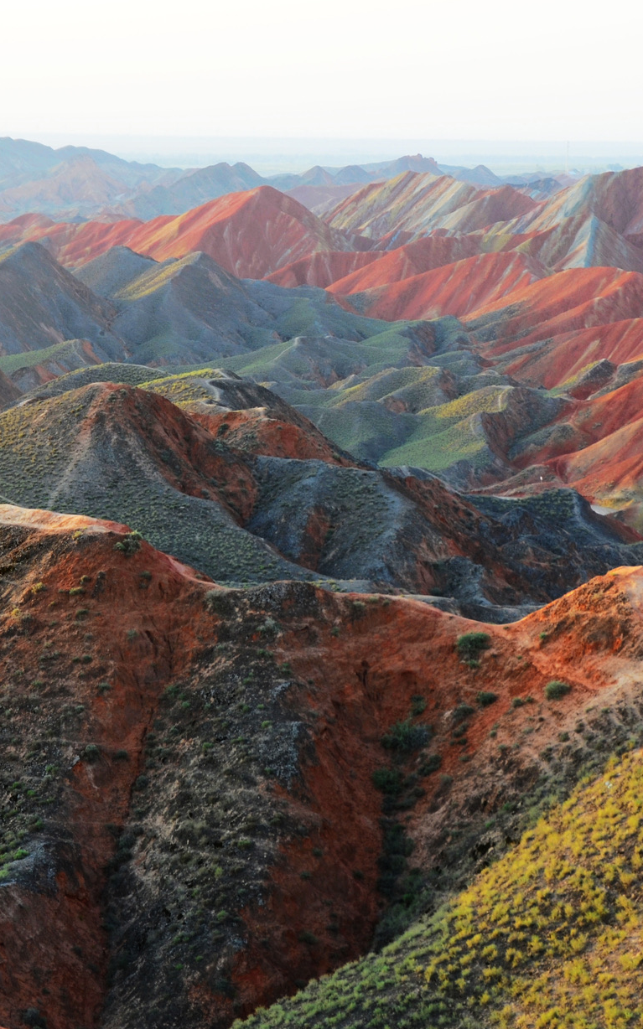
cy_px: 512
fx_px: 4152
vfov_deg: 14.1
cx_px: 380
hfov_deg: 8.9
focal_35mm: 148
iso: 125
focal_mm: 56
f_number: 8
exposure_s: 1/30
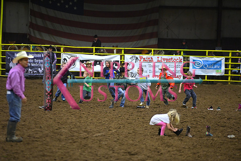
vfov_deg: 7.4
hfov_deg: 11.1
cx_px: 120
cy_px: 80
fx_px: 1239
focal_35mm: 185
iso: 6400
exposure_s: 1/400
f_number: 2.8
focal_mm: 185
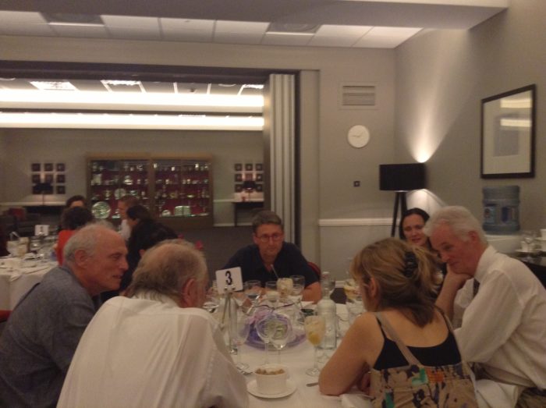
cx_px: 273
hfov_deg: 55.4
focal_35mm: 33
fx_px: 520
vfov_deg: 42.9
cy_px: 204
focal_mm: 3.3
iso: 200
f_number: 2.4
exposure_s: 1/24
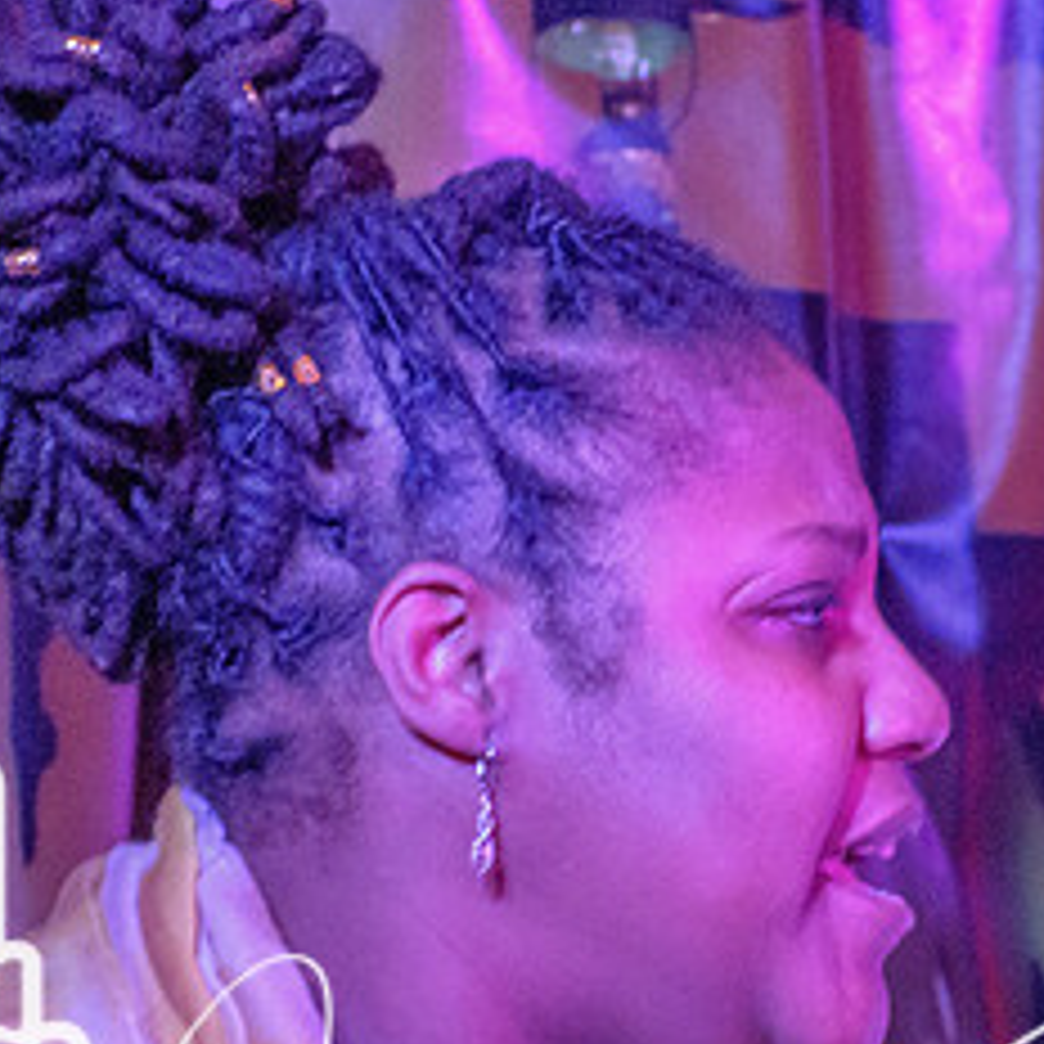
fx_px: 32654
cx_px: 734
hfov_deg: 1.8
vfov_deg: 1.8
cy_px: 781
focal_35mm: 957
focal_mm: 300
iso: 12800
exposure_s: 1/125
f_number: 6.3
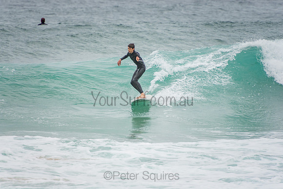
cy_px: 94
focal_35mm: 585
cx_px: 142
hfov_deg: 3.5
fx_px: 4600
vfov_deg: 2.4
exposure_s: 1/1600
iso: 280
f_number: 5.6
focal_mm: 390
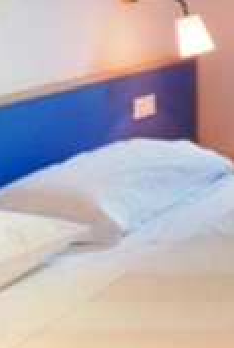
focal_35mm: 83
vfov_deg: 22.8
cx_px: 722
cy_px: -49
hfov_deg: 10.7
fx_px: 806
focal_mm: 12
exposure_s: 1/10
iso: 200
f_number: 8
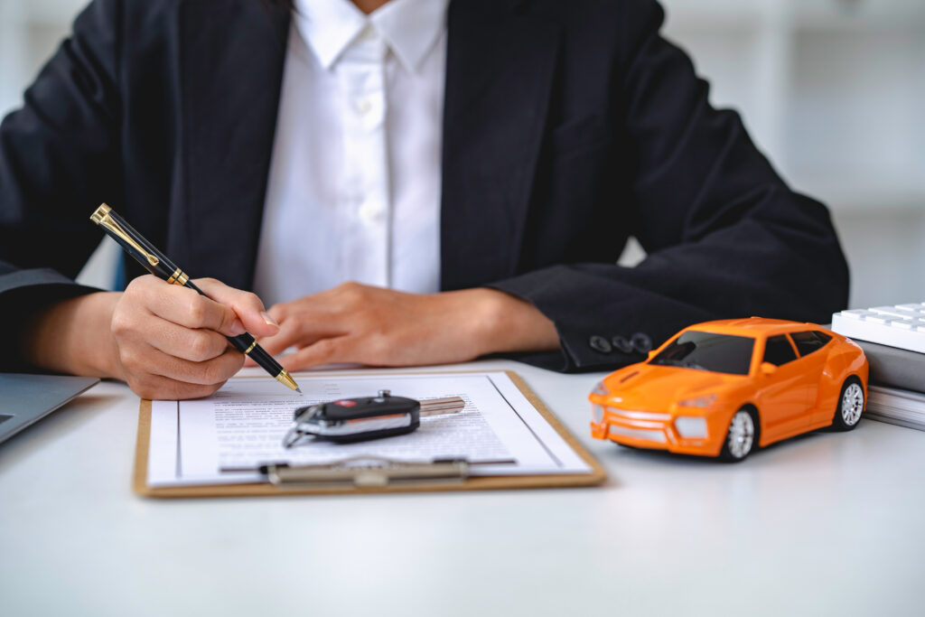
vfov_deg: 16.1
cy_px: 308
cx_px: 462
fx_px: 2184
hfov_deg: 23.9
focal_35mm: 85
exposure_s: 1/100
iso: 100
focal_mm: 85
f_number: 2.8
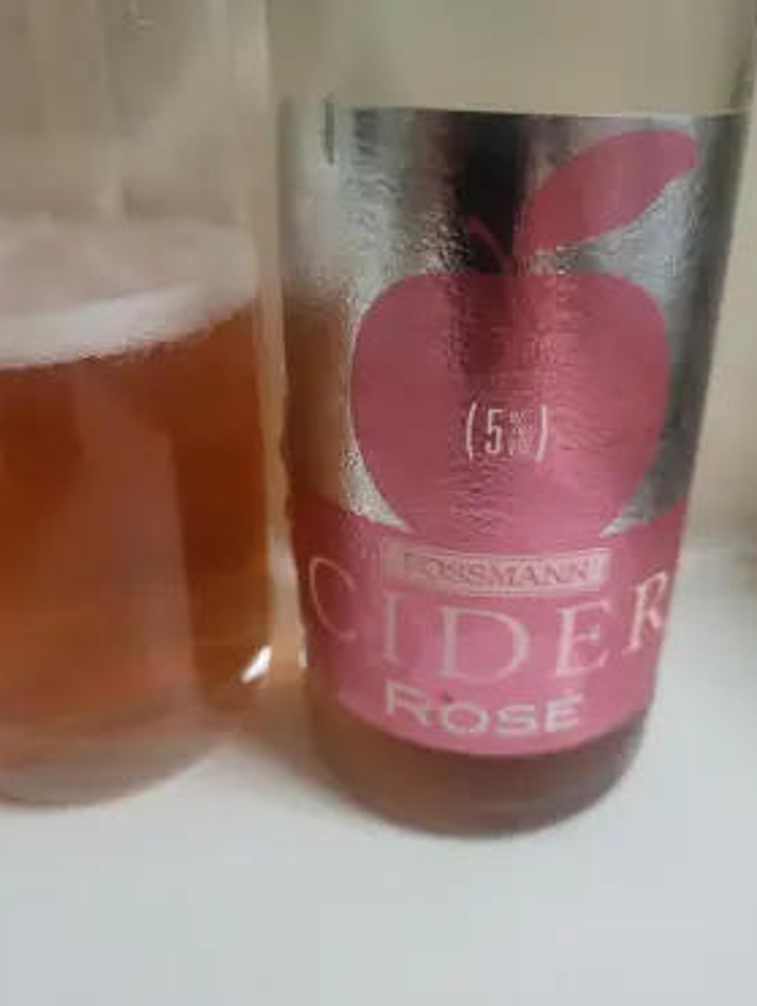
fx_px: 815
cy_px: 494
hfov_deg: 49.8
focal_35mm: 28
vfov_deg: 63.4
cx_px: 377
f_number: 1.8
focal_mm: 5.4
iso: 500
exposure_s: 1/50
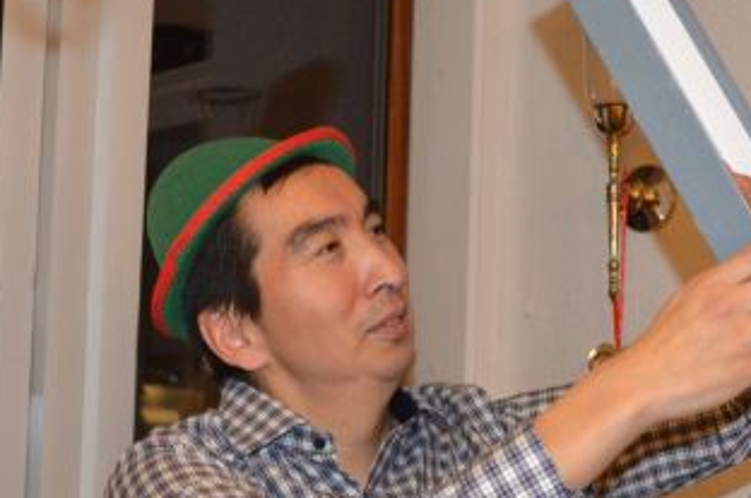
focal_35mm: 77
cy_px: 334
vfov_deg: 17.6
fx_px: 1604
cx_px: 371
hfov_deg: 26.4
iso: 2000
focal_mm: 20
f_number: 3.8
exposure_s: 1/60
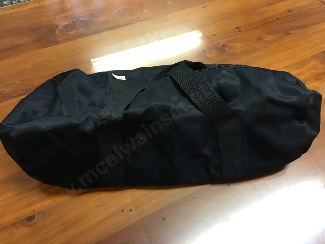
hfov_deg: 61.7
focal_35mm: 29
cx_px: 162
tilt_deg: -53.3
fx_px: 272
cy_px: 122
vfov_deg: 48.2
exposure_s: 1/17
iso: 64
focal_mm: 4.15
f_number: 2.2
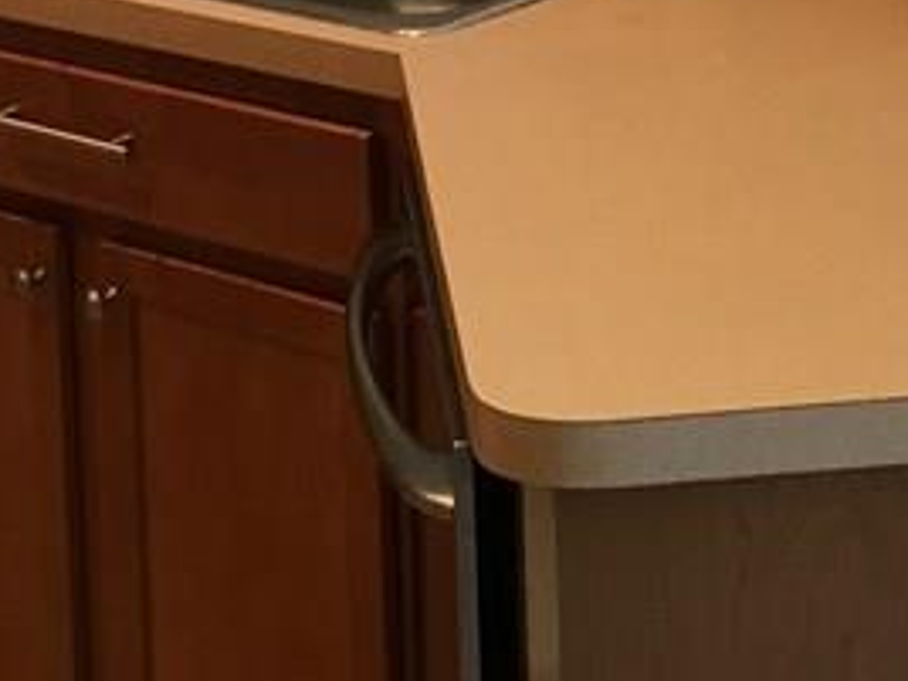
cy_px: -484
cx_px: 562
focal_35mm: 111
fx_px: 2912
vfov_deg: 12.4
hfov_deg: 17.7
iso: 100
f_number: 2.2
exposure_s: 1/30
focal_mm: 4.15
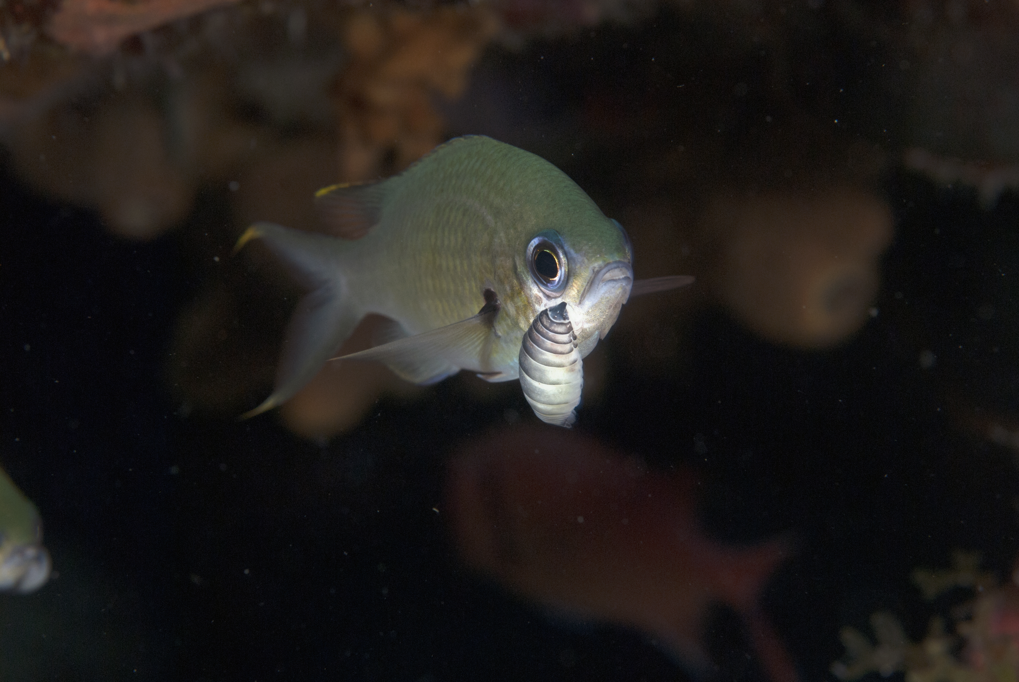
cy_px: 341
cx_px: 510
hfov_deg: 22.6
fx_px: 2551
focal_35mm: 90
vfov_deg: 15.2
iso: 160
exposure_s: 1/60
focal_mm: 60
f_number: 9.5
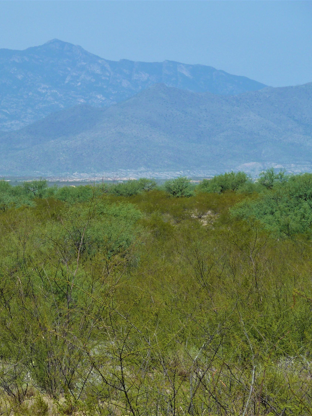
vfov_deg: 9.4
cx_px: 67
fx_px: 2535
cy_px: 208
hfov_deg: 7.0
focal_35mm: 211
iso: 80
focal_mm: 25.9
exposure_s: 1/400
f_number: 5.6
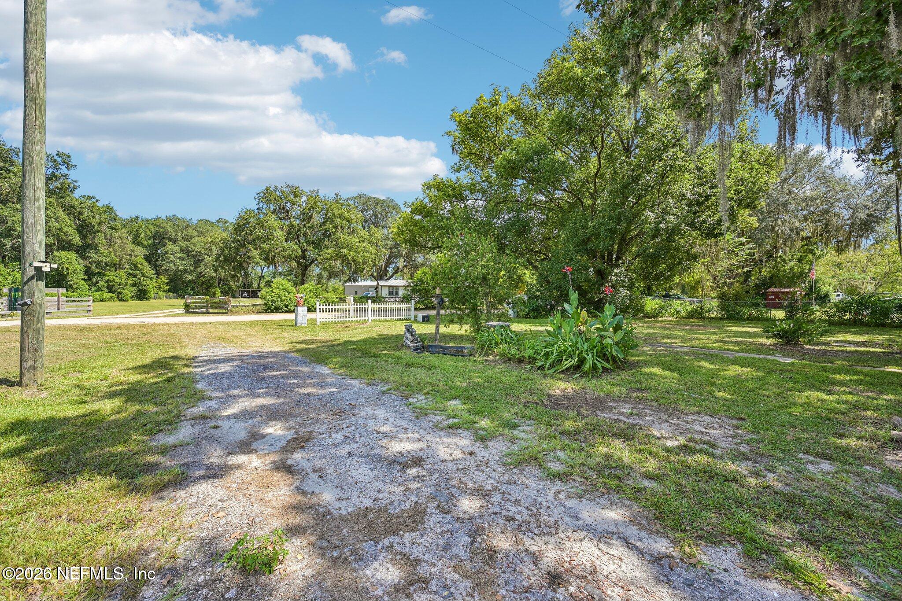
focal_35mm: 14
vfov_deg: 81.2
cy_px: 300
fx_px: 351
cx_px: 451
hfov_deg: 104.3
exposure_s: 1/90
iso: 100
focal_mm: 14
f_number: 8
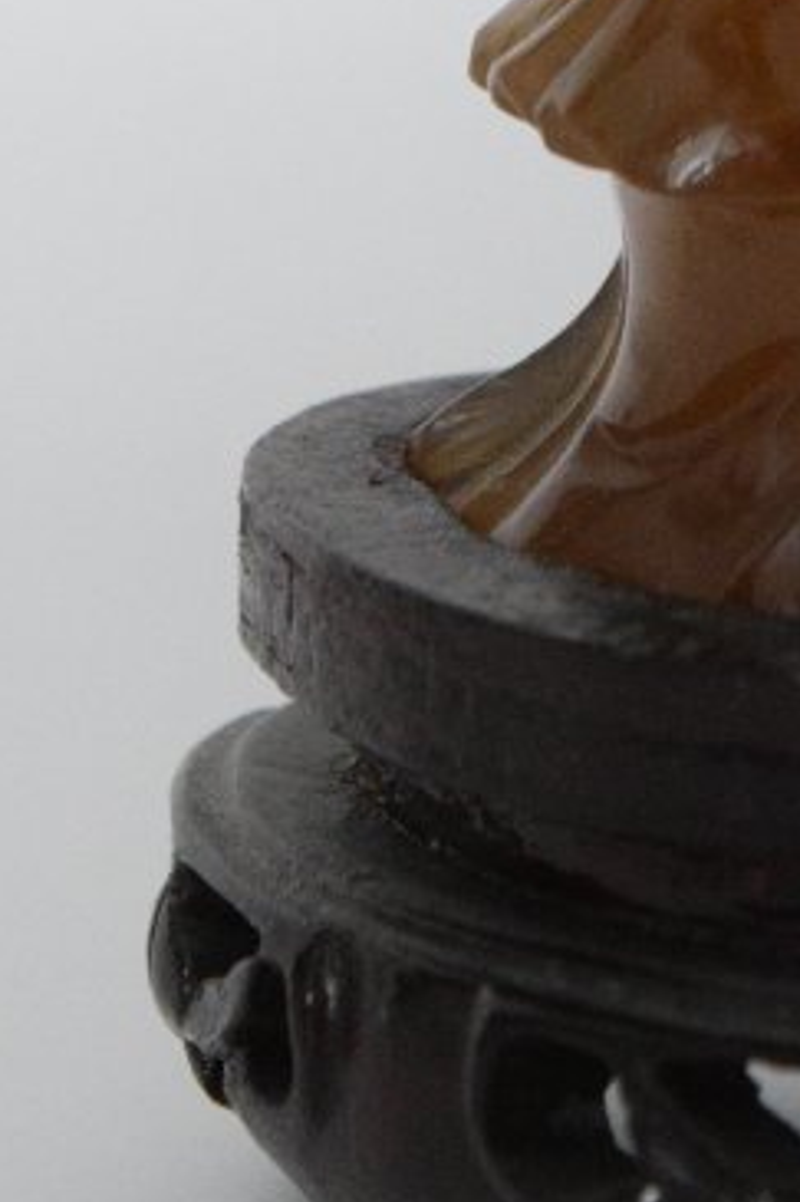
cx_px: 803
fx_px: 7907
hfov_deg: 5.8
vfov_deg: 8.5
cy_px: -445
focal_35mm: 237
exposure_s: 1/125
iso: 3200
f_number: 5.3
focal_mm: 48
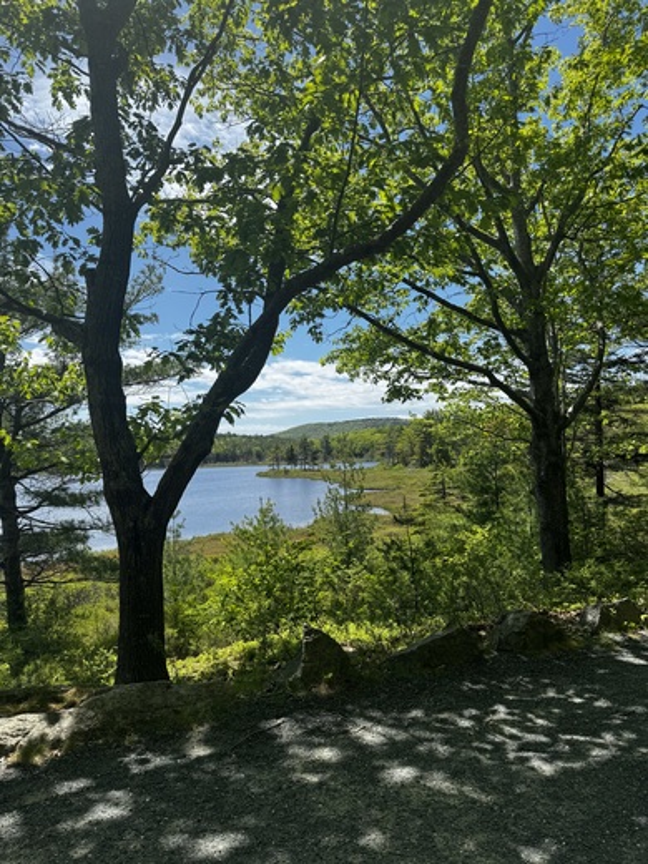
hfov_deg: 56.8
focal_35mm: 24
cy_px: 432
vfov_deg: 71.6
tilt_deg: +2.3
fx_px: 599
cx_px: 324
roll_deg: +2.0
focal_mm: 6.76
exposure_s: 1/2833
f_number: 1.78
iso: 80
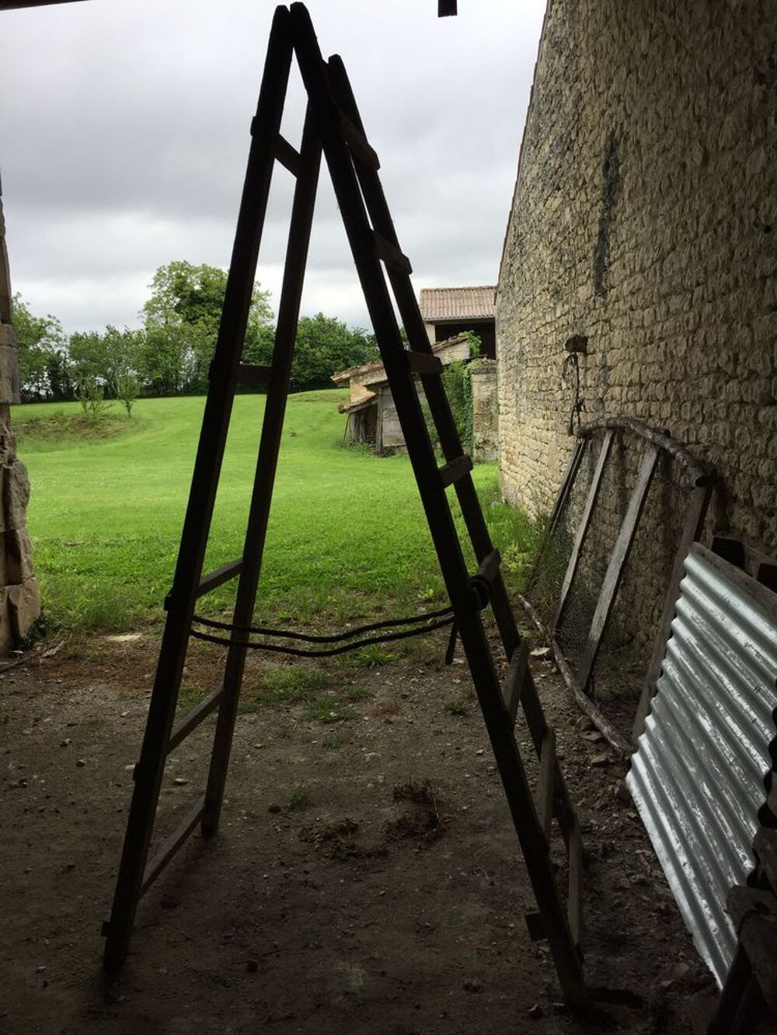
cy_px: 518
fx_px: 868
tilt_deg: -7.5
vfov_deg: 61.7
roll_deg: +1.7
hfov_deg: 48.2
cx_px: 388
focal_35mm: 29
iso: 32
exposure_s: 1/694
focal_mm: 4.15
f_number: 2.2
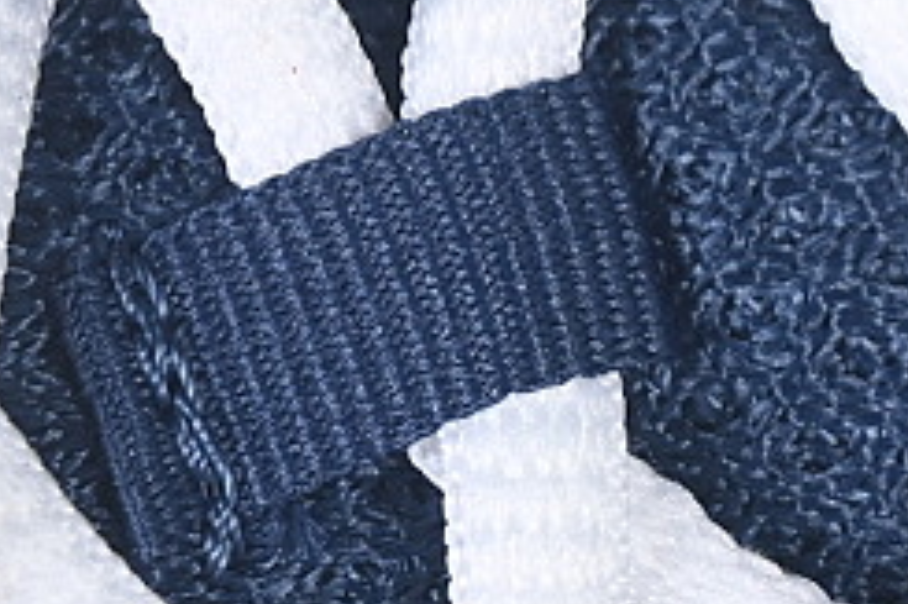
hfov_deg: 6.1
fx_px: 8343
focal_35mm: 331
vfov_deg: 4.1
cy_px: -148
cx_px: 1534
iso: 160
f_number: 6.3
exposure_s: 1/60
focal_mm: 50
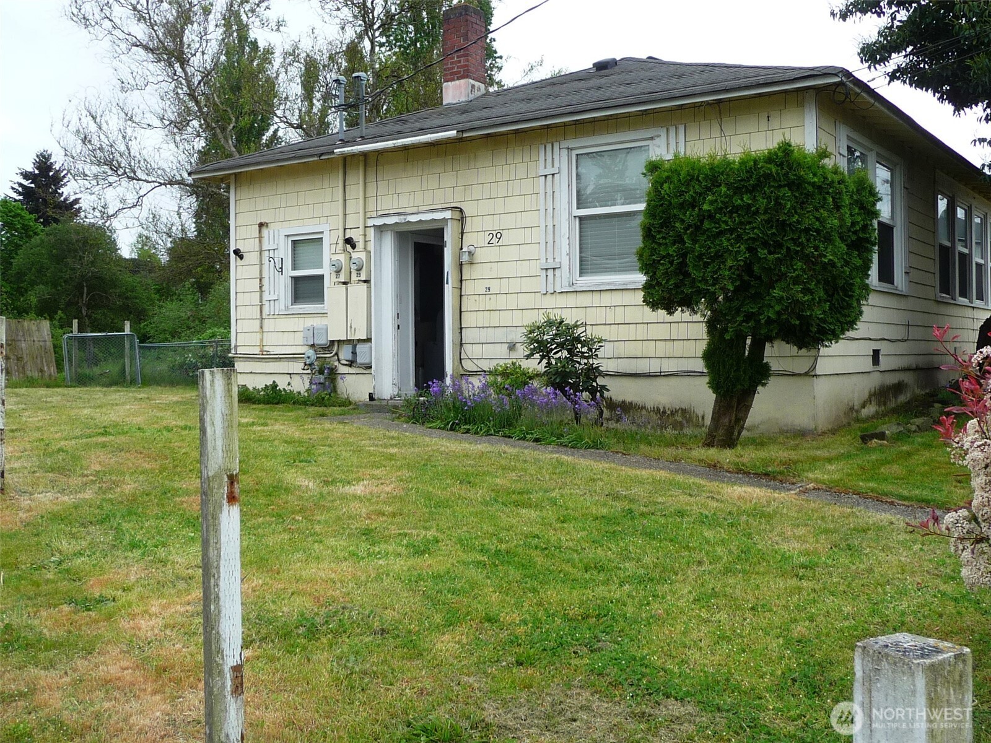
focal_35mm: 36
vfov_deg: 39.7
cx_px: 496
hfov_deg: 51.4
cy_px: 372
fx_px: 1031
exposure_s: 1/400
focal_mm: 4.7
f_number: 3.3
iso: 100
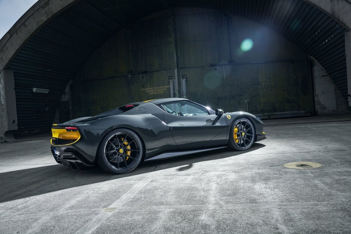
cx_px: 176
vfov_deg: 41.2
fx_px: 311
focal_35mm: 32
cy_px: 117
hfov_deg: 58.9
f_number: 6.3
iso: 160
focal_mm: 31.9
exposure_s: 1/200
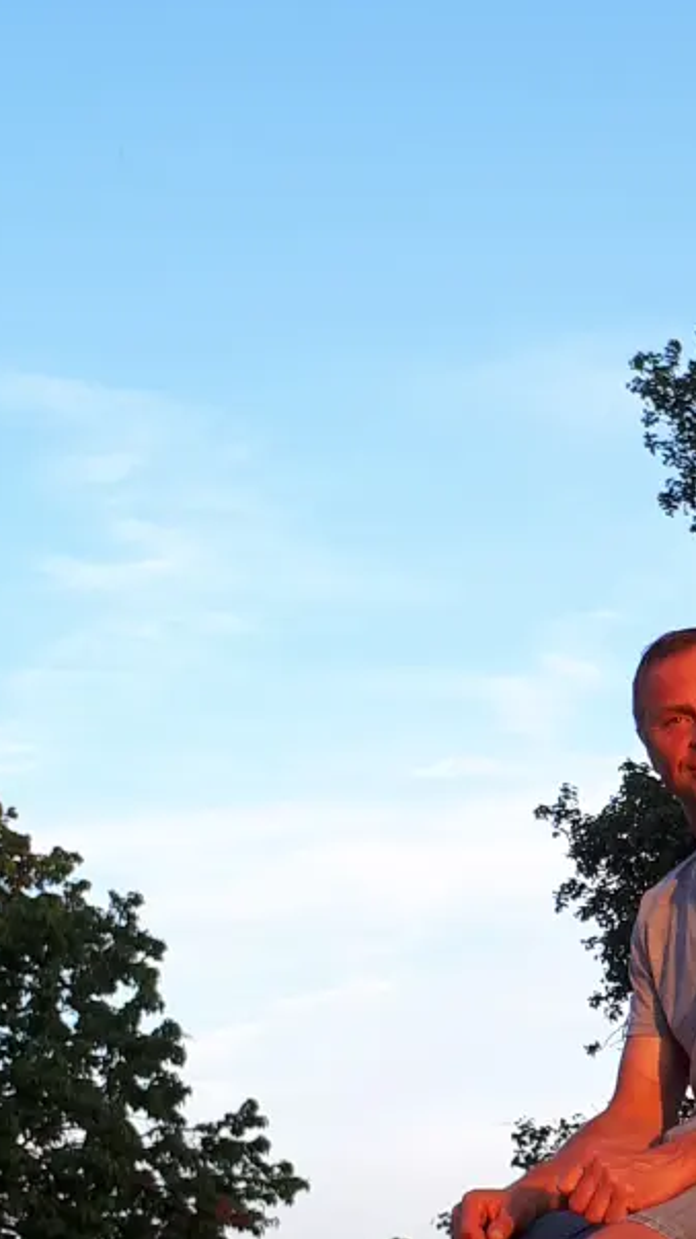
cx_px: 1070
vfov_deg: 26.7
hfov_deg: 14.4
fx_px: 2560
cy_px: 978
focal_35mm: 78
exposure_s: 1/187
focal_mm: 3.6
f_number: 1.9
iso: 40
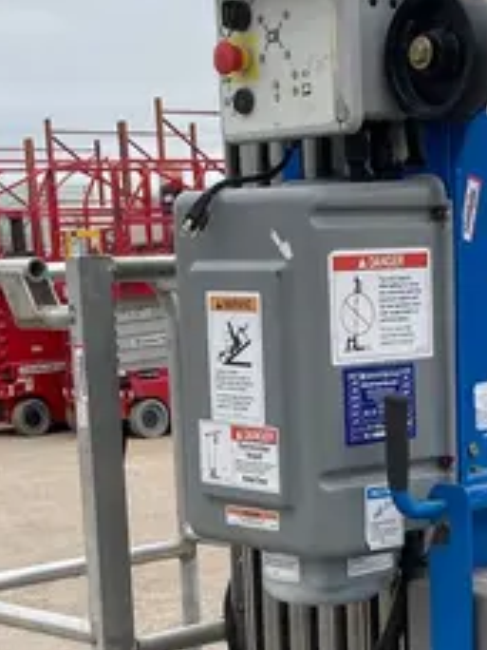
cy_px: 552
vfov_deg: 21.4
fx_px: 1688
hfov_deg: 16.3
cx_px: 382
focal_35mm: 90
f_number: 1.8
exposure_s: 1/656
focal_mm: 3.99
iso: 20
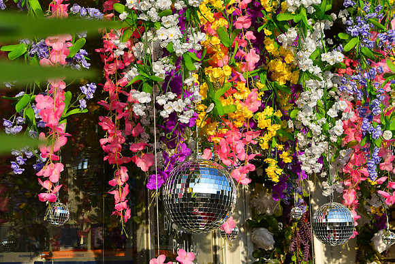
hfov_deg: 24.8
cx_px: 198
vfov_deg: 16.7
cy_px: 132
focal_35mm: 82
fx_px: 900
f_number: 11
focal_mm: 55
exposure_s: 1/200
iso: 200
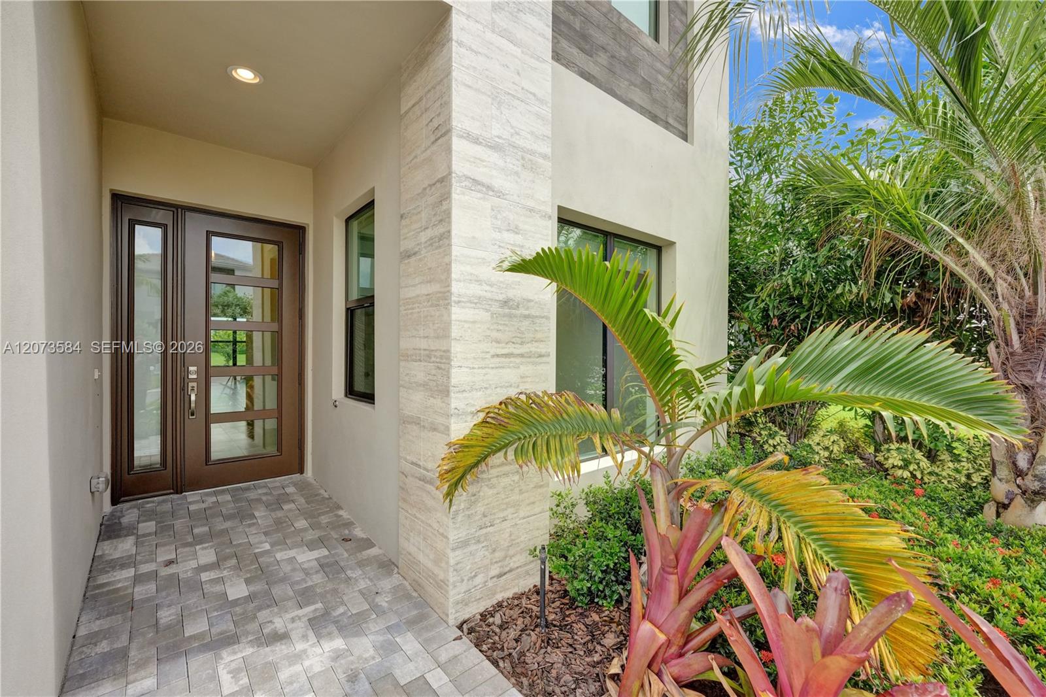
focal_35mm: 14
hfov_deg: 104.3
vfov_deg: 81.2
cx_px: 523
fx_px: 407
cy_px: 348
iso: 2500
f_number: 6.3
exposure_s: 1/4000
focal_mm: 14
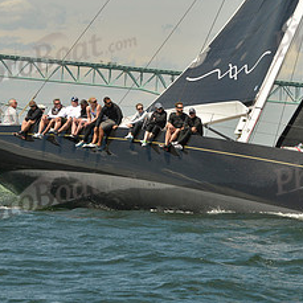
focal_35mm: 211
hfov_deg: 8.3
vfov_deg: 8.3
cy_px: 110
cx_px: 206
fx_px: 2090
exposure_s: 1/1600
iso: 280
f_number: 8
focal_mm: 98
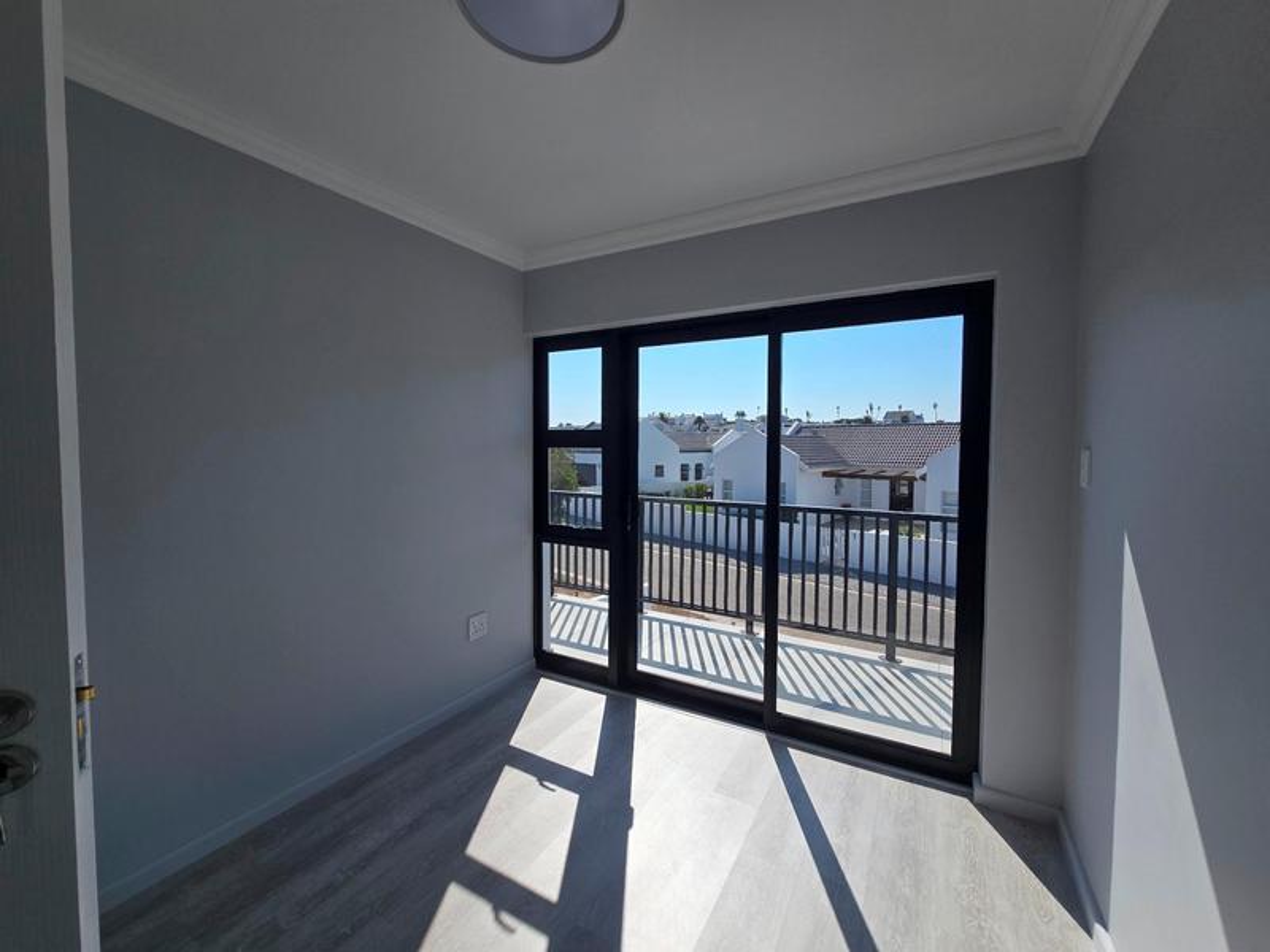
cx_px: 635
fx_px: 477
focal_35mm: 13
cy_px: 476
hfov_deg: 106.2
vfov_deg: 89.9
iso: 50
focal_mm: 2.2
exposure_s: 1/3018
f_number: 2.2
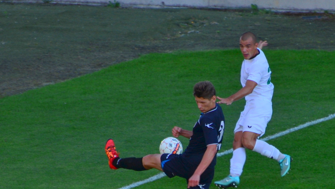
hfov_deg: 3.0
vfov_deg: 1.7
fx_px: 6431
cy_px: 135
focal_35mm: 724
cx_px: 236
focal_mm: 300
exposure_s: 1/320
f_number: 5.6
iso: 280
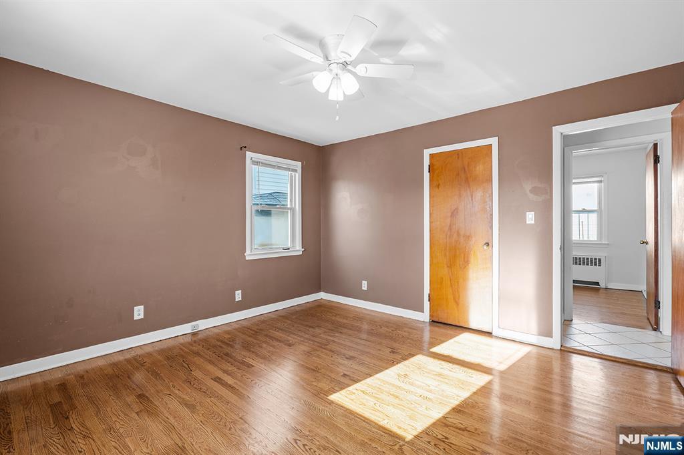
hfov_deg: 96.8
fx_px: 304
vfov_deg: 73.7
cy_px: 228
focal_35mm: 16
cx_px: 342
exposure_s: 1/6
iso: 250
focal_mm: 16
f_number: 8
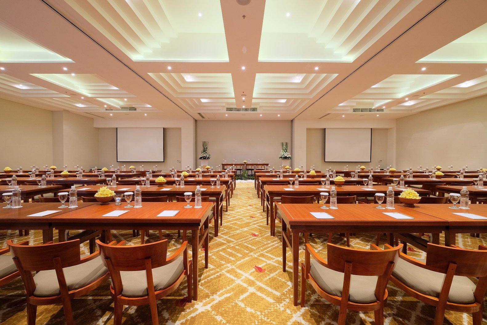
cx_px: 244
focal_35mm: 15
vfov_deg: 77.3
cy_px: 162
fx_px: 203
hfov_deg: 100.4
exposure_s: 1.1
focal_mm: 10
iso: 800
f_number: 9
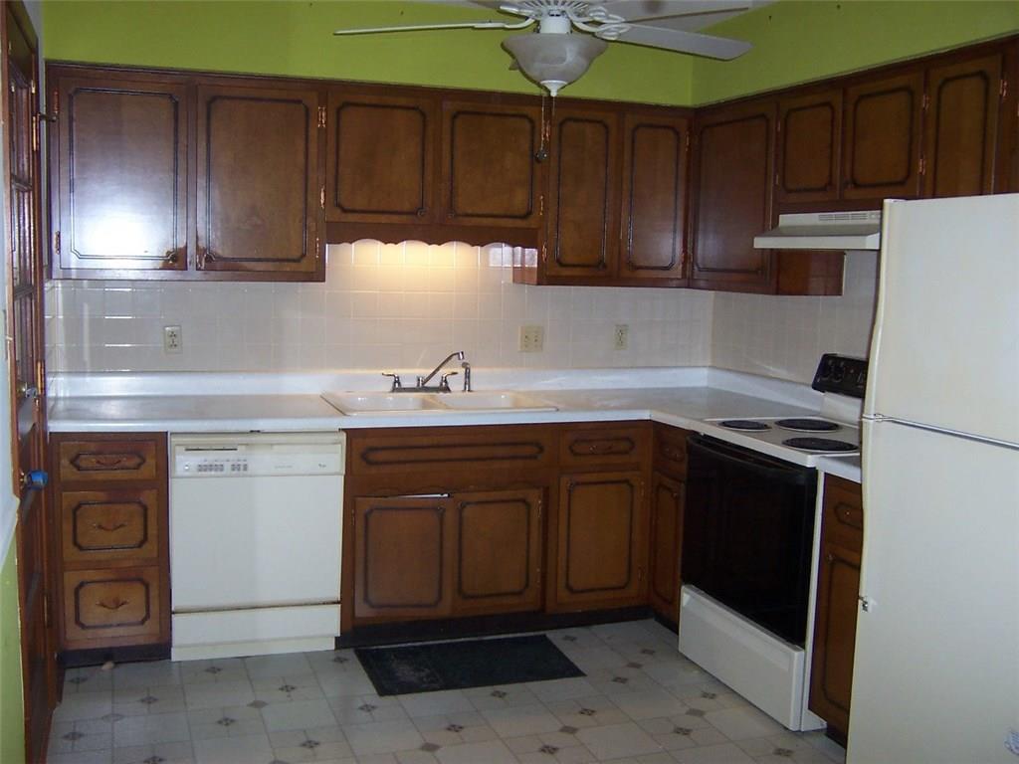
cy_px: 382
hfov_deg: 51.4
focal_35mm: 36
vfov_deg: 39.7
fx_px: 1060
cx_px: 510
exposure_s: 1/60
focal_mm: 5.6
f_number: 2.8
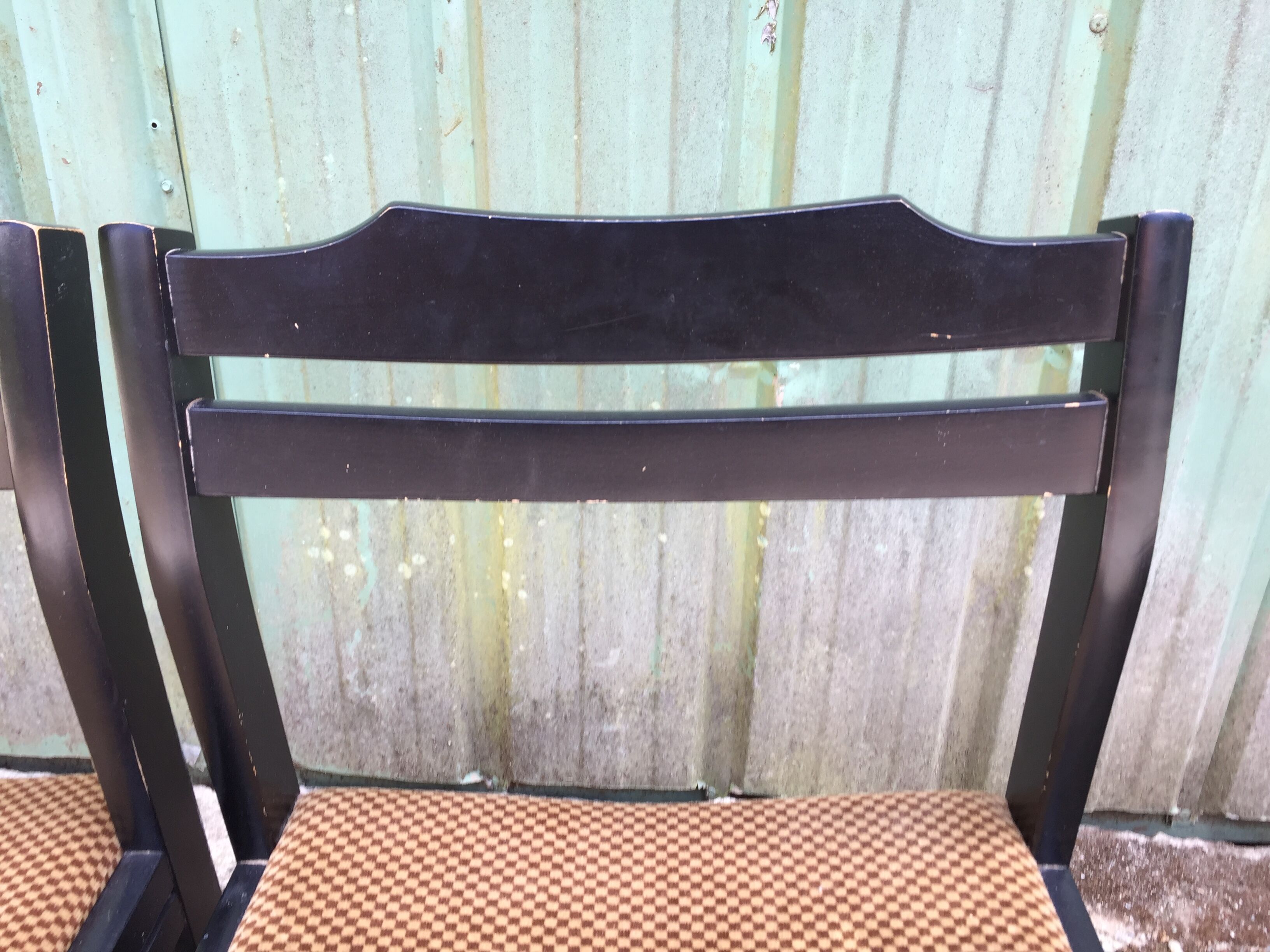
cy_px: 476
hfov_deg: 61.7
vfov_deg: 48.2
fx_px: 1064
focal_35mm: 29
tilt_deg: -28.1
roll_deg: -1.1
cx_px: 635
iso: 32
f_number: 2.2
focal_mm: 4.15
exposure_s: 1/100
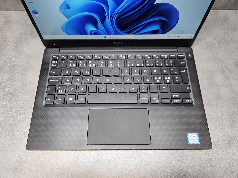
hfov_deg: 73.9
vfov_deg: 58.9
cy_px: 89
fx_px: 158
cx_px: 119
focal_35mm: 23
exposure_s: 1/204
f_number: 1.8
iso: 320
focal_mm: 5.4
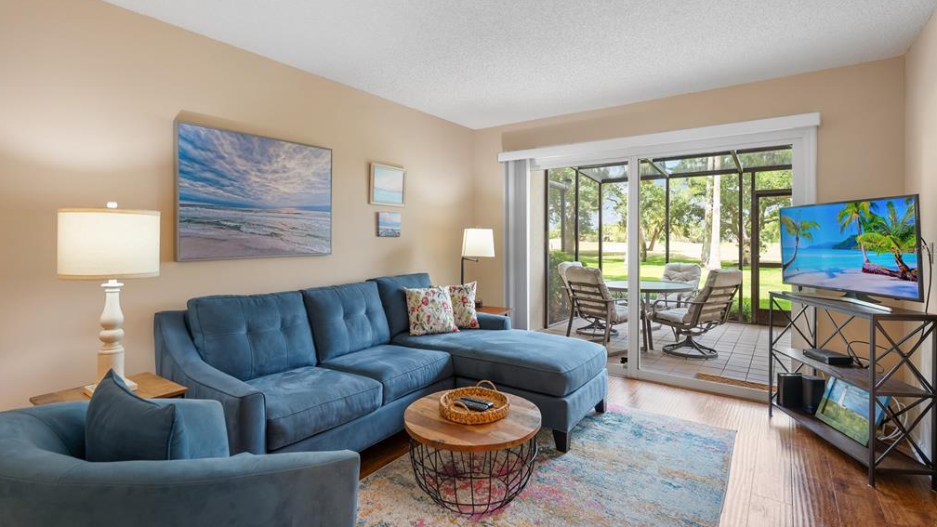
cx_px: 467
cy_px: 250
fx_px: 436
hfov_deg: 94.2
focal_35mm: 18
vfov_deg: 62.3
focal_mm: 16.5
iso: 400
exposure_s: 1/13
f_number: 7.1
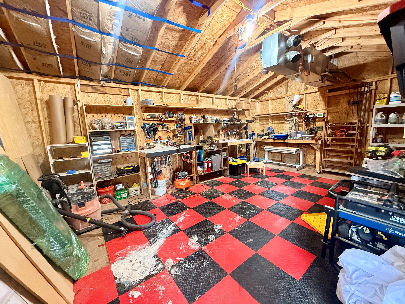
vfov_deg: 85.7
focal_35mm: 14
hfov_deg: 102.1
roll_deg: +2.1
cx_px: 202
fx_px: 164
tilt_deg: -8.5
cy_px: 152
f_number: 2.2
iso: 640
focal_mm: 2.22
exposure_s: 1/60
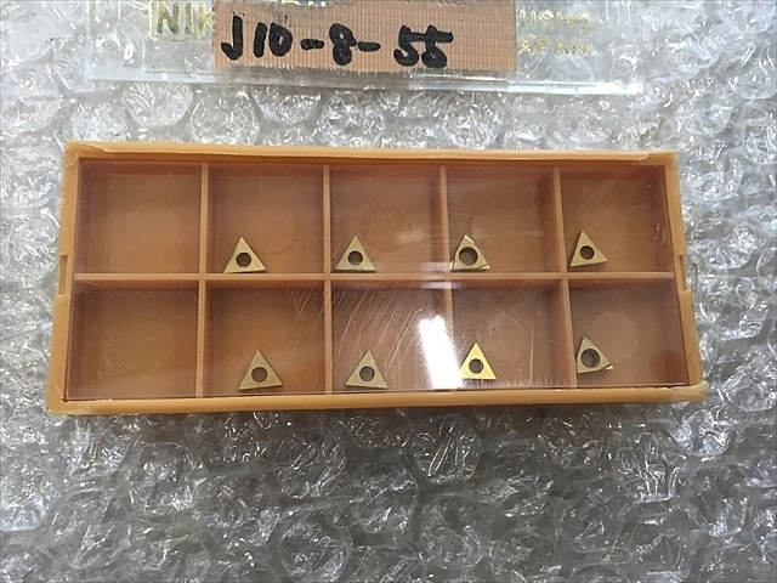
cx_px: 388
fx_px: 651
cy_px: 292
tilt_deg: -78.4
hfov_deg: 61.7
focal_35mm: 29
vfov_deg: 48.2
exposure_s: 1/30
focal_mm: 4.15
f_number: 2.2
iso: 64
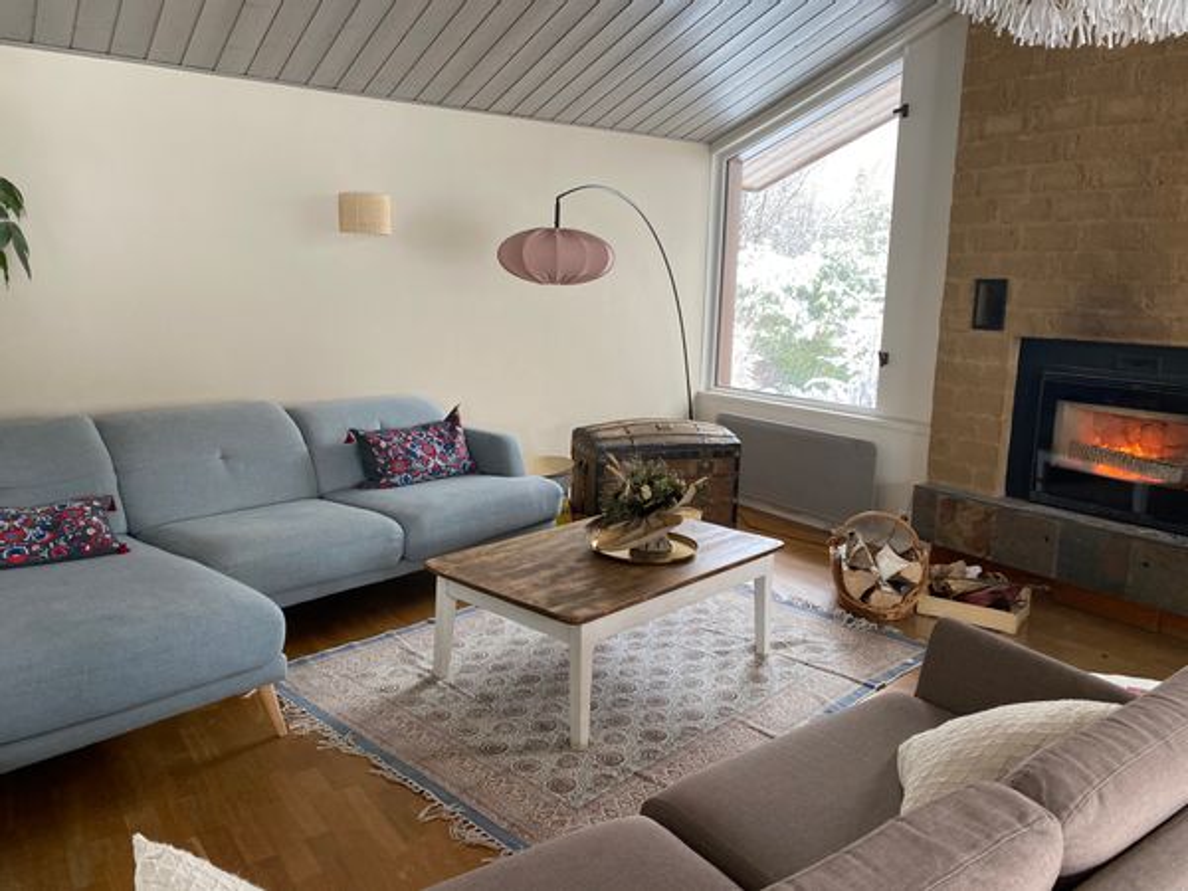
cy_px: 446
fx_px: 892
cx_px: 594
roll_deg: -1.3
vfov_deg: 53.1
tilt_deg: -12.2
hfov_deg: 67.3
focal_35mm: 26
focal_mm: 4.25
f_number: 1.8
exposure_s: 1/108
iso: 125
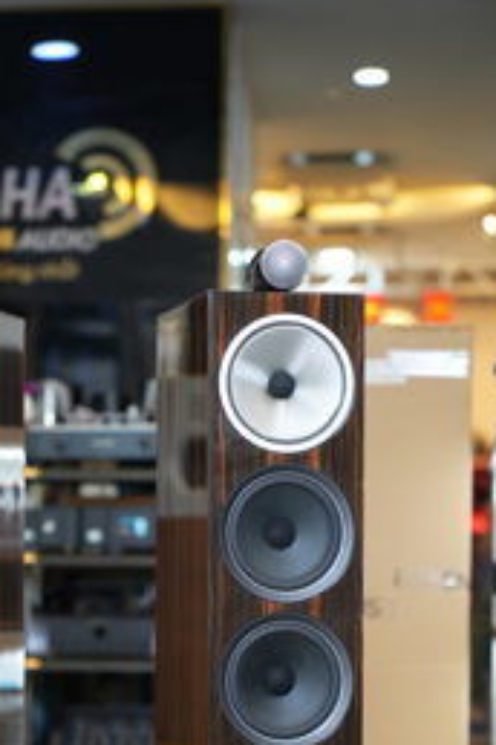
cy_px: 635
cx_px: 87
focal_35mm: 122
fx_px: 2521
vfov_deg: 16.6
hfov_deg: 11.2
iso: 500
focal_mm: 70
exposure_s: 1/50
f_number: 2.8
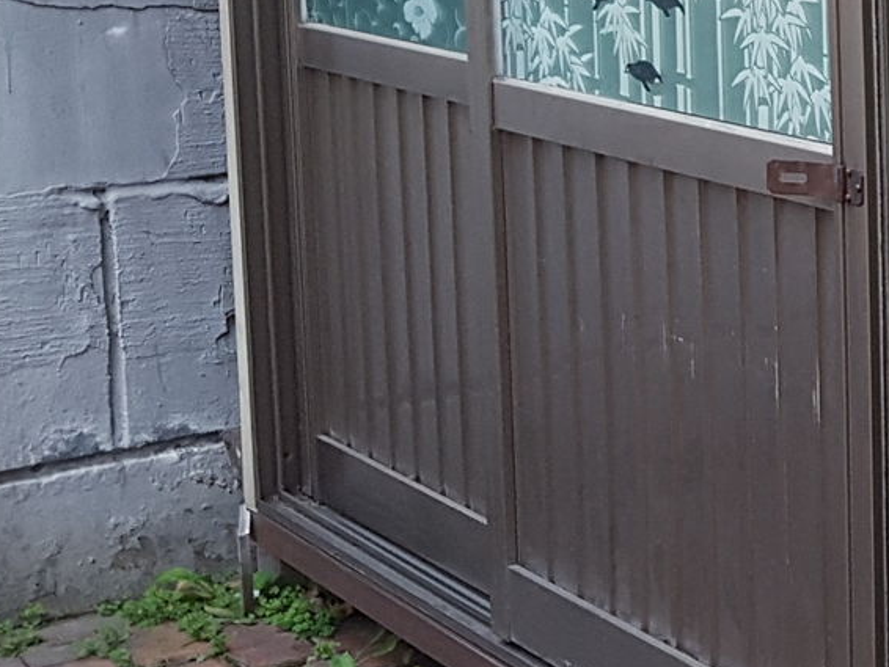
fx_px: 2415
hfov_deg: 18.1
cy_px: -19
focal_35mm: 94
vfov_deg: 15.4
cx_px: 1412
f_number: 1.7
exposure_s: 1/40
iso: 160
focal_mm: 4.2
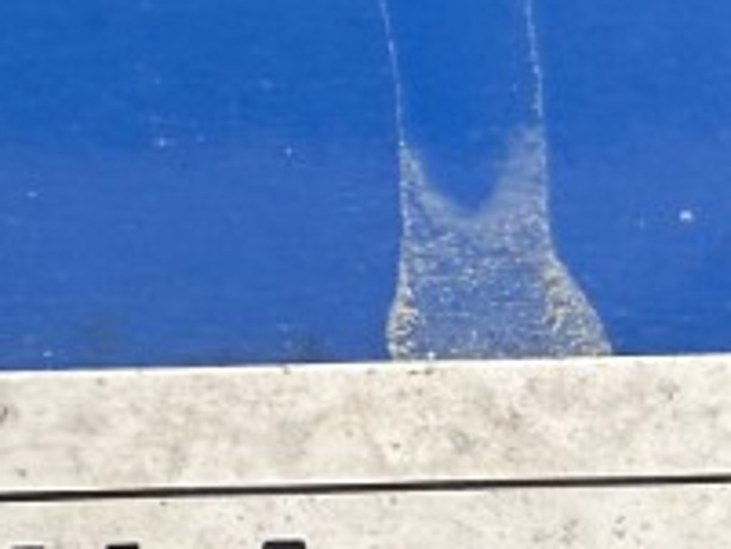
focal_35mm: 172
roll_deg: +1.0
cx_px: 1731
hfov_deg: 10.1
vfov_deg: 8.1
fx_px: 3634
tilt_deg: -9.7
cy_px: 1174
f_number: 2.2
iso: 40
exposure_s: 1/99
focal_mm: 2.22
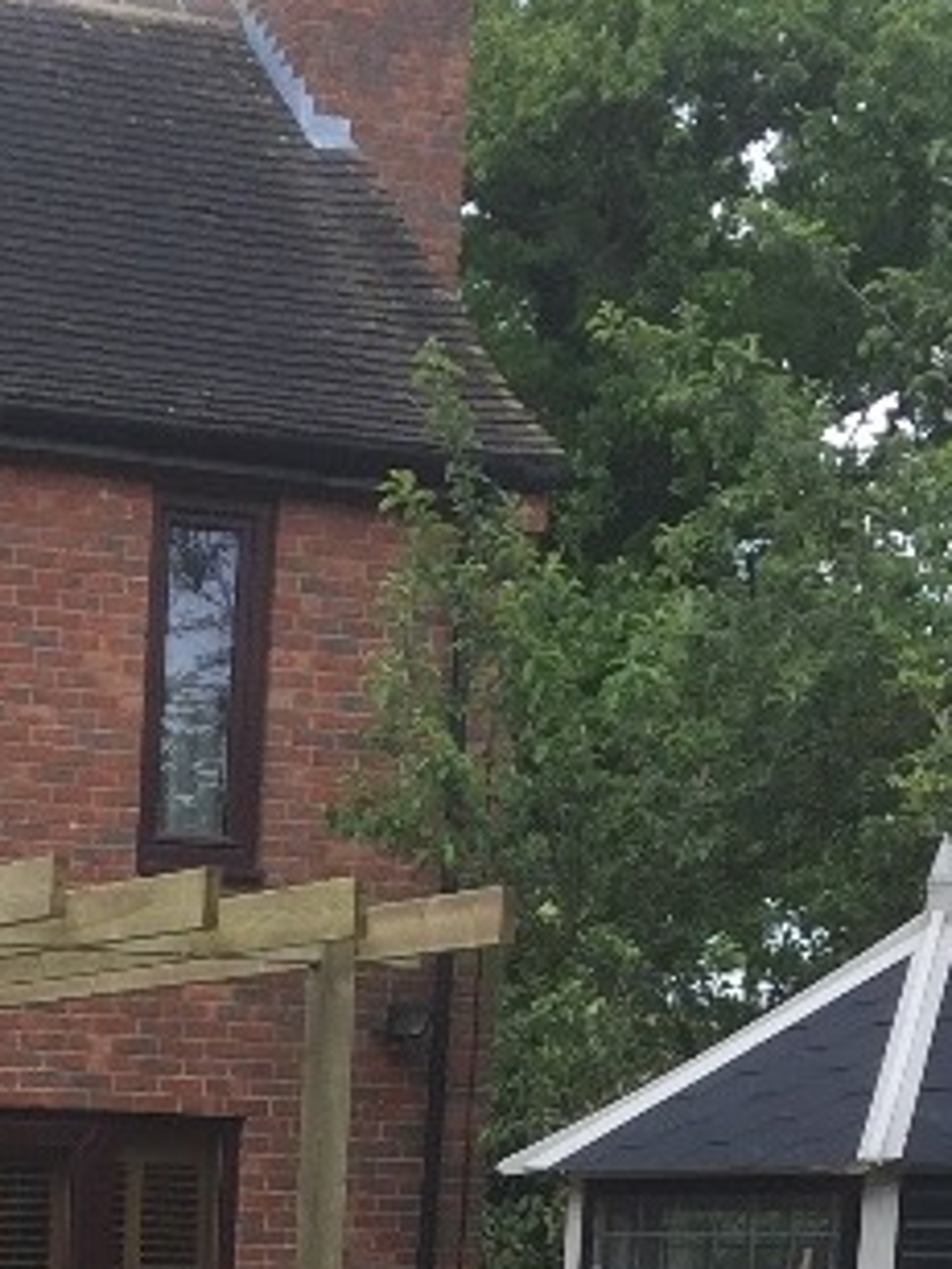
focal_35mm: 113
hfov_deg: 12.6
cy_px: 2085
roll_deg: -1.3
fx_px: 4144
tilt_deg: -9.7
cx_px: -350
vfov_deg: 15.6
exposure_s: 1/262
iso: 32
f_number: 2.2
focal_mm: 4.15
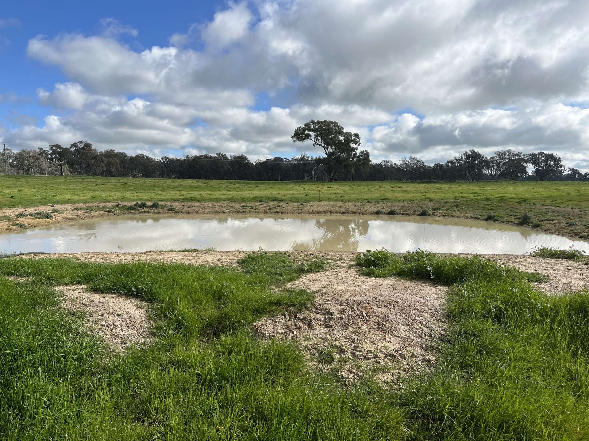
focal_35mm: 26
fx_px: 442
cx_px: 294
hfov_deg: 67.3
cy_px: 220
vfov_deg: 53.1
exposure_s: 1/4310
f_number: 1.6
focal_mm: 5.1
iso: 50
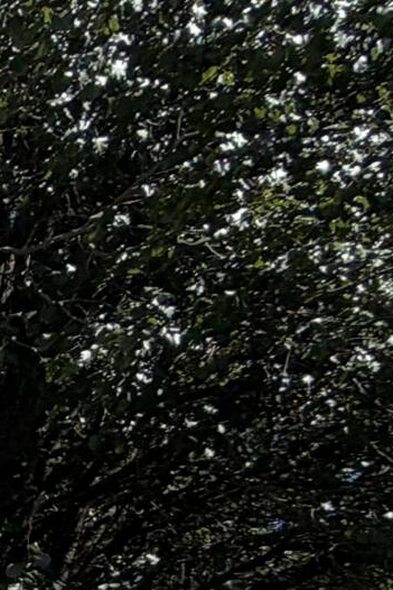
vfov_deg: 19.2
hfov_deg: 10.0
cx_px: -902
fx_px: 1358
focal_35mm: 83
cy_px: 1029
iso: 20
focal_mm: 2.22
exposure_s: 1/864
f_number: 2.2
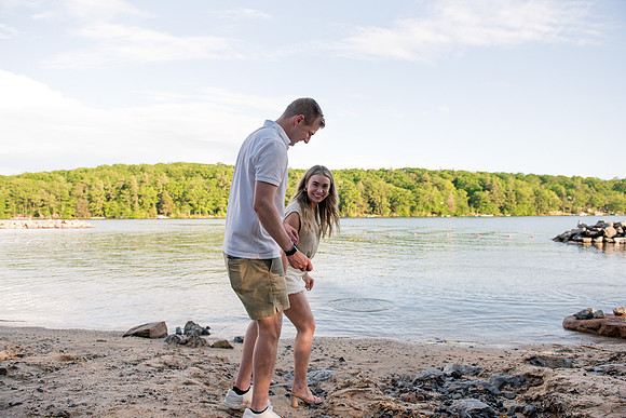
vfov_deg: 51.0
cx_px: 313
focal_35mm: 25
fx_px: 438
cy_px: 209
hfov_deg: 71.1
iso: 500
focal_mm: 24
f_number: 4
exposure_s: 1/2500
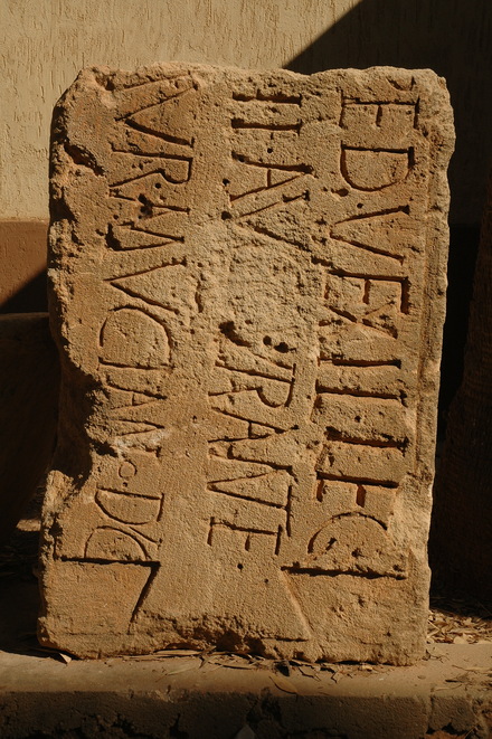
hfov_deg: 23.8
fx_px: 1170
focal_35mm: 57
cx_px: 246
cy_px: 370
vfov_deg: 35.1
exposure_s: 1/320
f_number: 13
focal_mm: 38
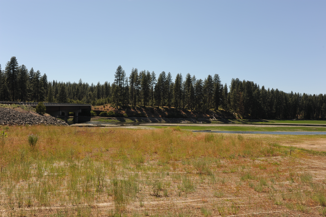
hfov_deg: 54.5
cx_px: 163
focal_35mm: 35
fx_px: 317
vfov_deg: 37.8
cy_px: 108
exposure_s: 1/400
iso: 200
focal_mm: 35
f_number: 10
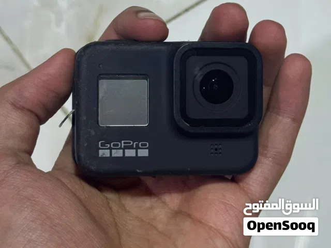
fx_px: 459
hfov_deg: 39.7
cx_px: 166
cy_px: 124
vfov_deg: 30.3
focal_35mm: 48
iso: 100
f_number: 1.78
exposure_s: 1/62
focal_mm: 6.76
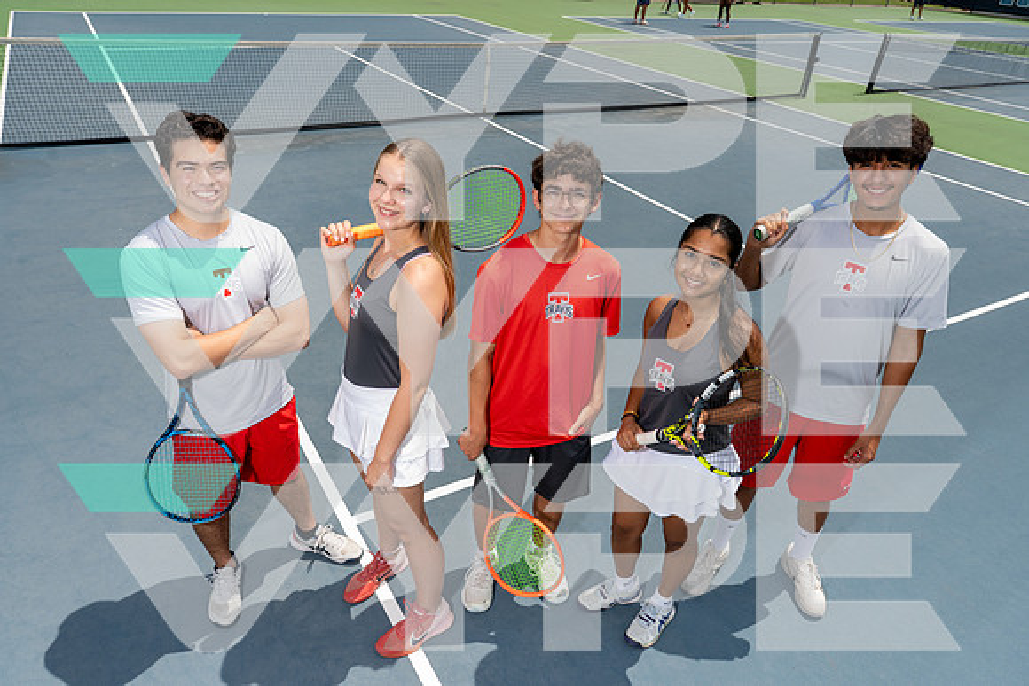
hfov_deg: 71.5
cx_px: 514
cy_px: 343
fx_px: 715
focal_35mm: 25
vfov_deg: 51.3
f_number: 8
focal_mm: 25
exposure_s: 1/250
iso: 100
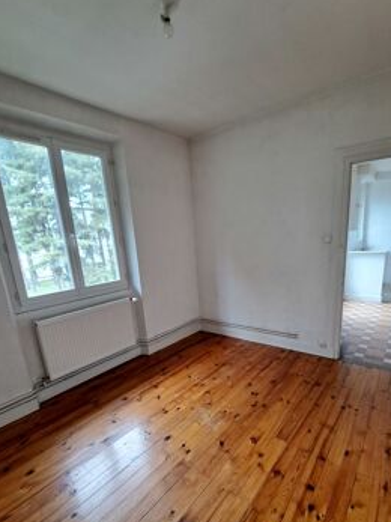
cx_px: 211
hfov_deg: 77.9
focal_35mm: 16
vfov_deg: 93.3
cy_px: 312
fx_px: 241
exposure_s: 1/50
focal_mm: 1.74
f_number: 2.2
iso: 100
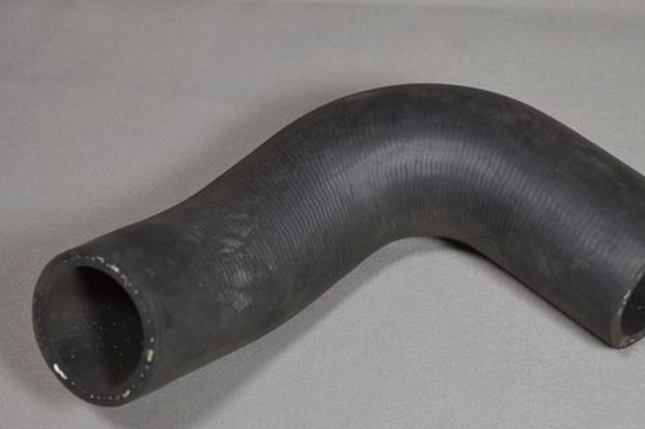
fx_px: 1970
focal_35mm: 110
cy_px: 224
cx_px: 414
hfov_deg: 18.6
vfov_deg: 12.4
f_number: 5.3
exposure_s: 1/40
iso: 400
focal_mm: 42
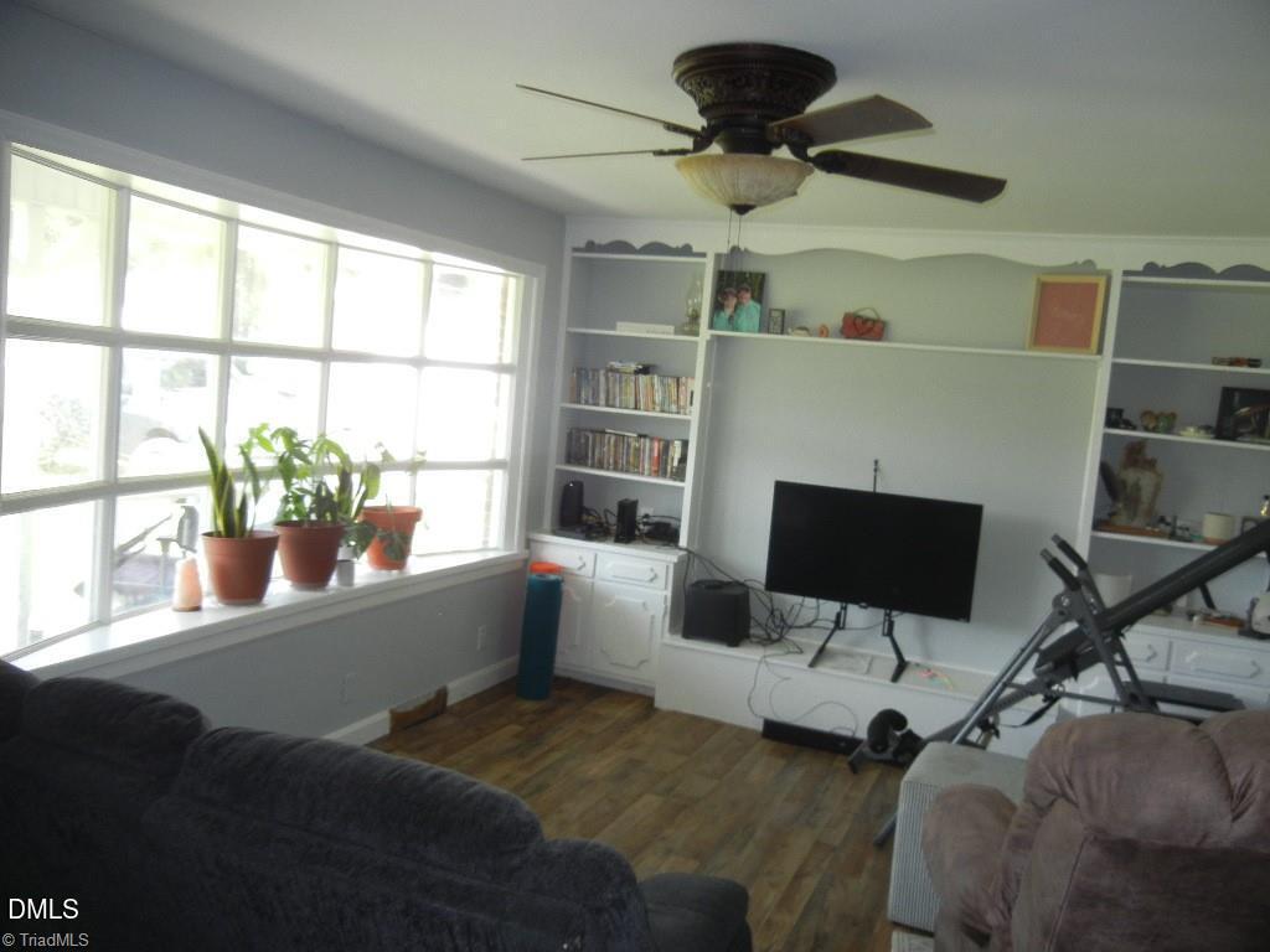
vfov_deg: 46.8
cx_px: 635
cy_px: 476
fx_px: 1101
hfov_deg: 60.0
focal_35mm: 30
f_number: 3.5
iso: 160
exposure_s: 1/41.1
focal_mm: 5.4
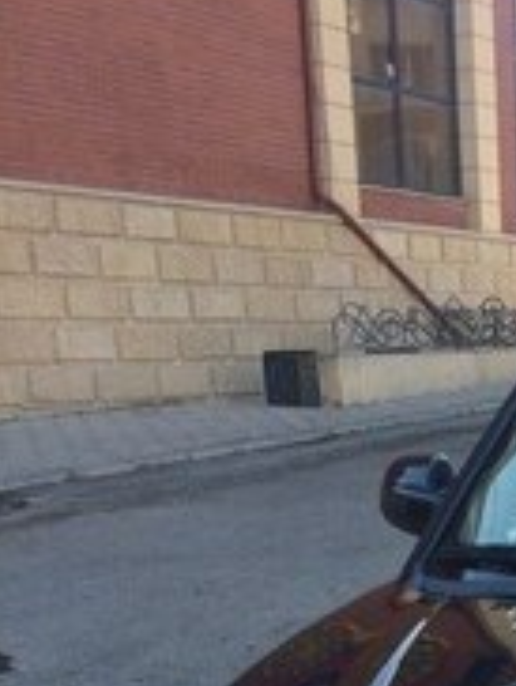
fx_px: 1566
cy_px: 878
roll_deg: +1.6
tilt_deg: -21.1
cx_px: 693
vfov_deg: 22.3
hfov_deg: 17.4
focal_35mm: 79
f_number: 2.2
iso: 32
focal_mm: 4.15
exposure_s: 1/471
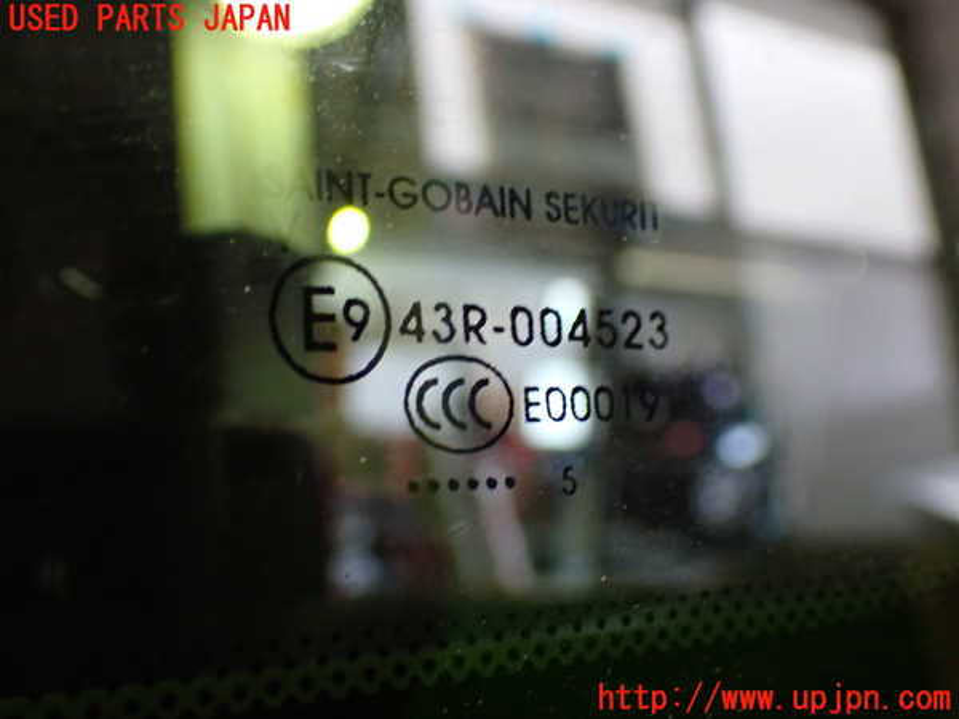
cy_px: 360
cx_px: 480
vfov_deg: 32.9
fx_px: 1219
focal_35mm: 44
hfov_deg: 42.9
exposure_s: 1/50
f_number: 2.9
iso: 800
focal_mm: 7.84
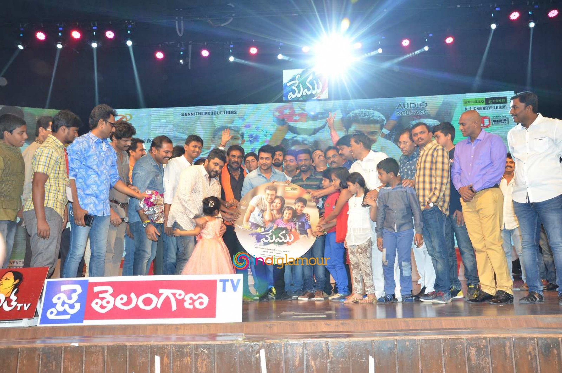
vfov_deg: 35.3
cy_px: 186
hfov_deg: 51.4
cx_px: 281
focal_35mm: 38
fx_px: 584
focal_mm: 25
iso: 1600
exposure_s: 1/125
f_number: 7.1
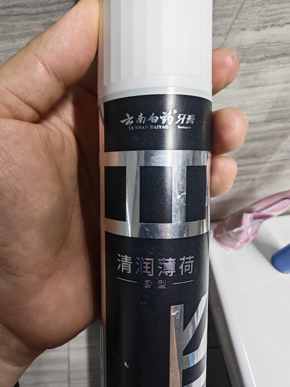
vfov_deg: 71.6
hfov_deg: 56.8
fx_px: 268
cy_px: 194
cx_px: 145
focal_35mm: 24
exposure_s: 1/33
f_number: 2
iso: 200
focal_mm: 1.82
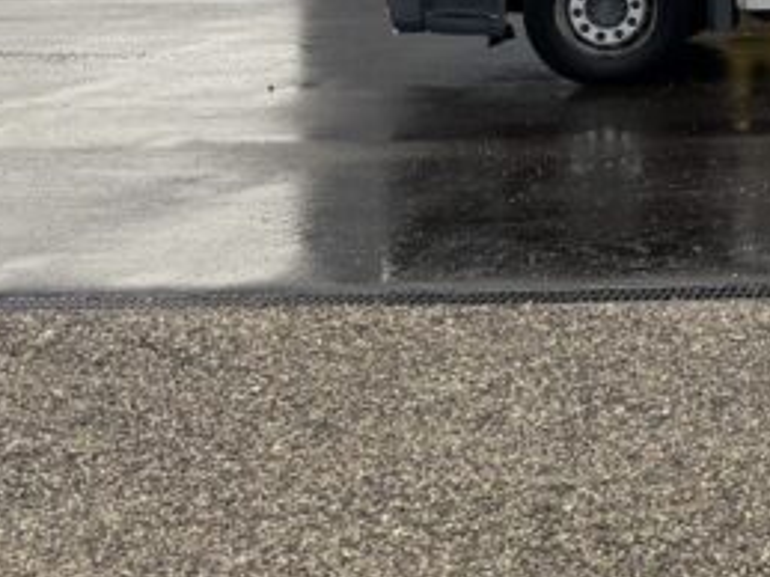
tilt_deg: +1.6
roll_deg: +0.4
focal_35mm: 95
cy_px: -202
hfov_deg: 18.3
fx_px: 2112
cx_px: 1168
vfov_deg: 14.8
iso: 125
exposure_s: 1/121
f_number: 1.78
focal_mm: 6.86
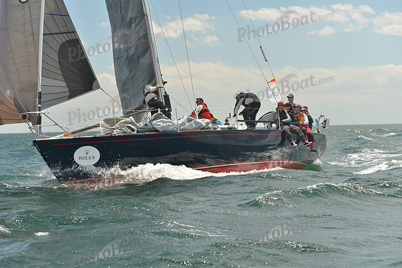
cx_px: 201
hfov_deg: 25.4
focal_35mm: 80
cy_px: 134
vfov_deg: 17.1
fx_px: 894
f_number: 5.6
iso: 400
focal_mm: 80
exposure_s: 1/800
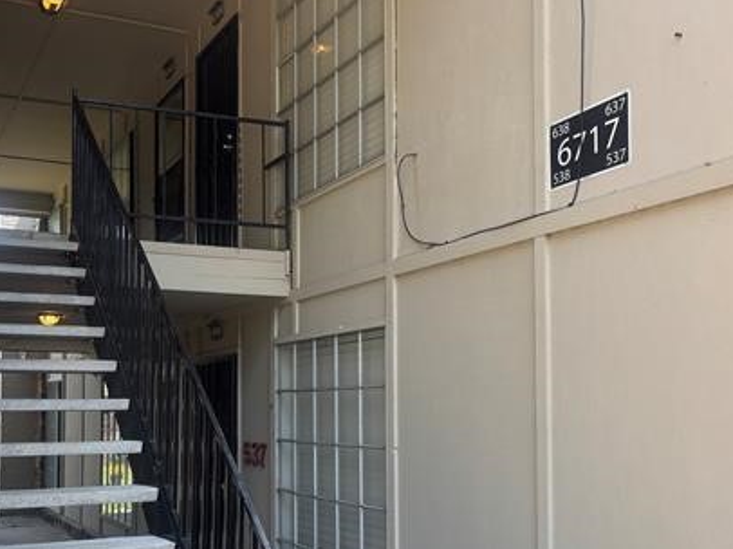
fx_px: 868
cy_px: 370
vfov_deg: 34.7
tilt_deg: +1.7
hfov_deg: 44.9
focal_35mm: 41
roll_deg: -0.5
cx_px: 224
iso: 50
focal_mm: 5.96
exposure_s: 1/454
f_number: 1.6
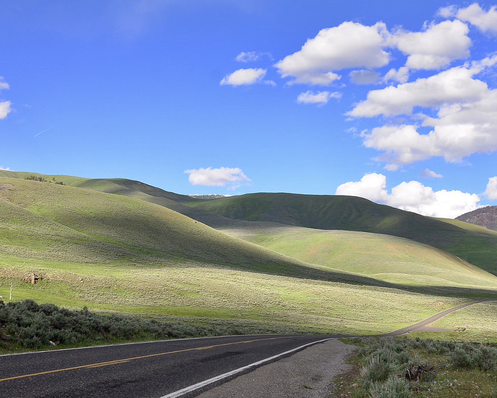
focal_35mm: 61
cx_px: 269
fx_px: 897
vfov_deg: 25.0
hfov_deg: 30.9
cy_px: 208
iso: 100
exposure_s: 1/125
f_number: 5.6
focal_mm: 38
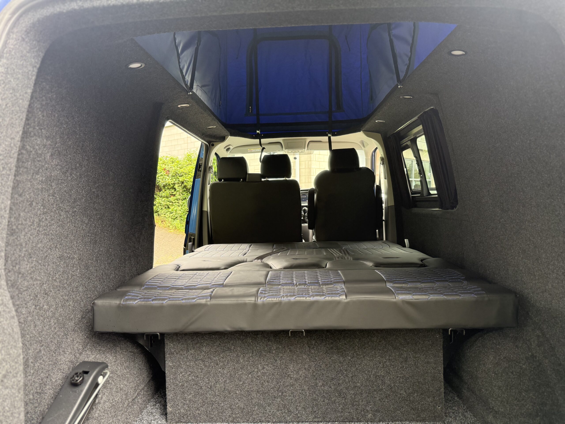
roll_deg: +0.2
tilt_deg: -2.7
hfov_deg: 71.6
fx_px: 392
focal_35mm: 24
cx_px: 282
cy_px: 212
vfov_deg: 56.8
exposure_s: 1/80
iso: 200
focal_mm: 6.76
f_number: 1.78
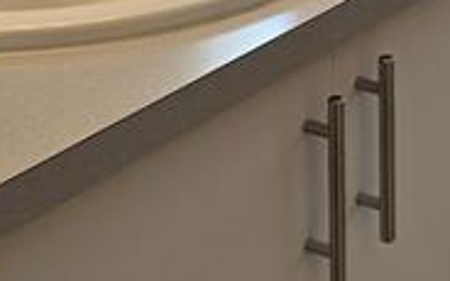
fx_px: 1668
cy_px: -83
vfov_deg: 9.5
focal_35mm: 136
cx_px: 396
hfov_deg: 15.2
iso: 64
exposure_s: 1/120
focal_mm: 6.3
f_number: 1.7
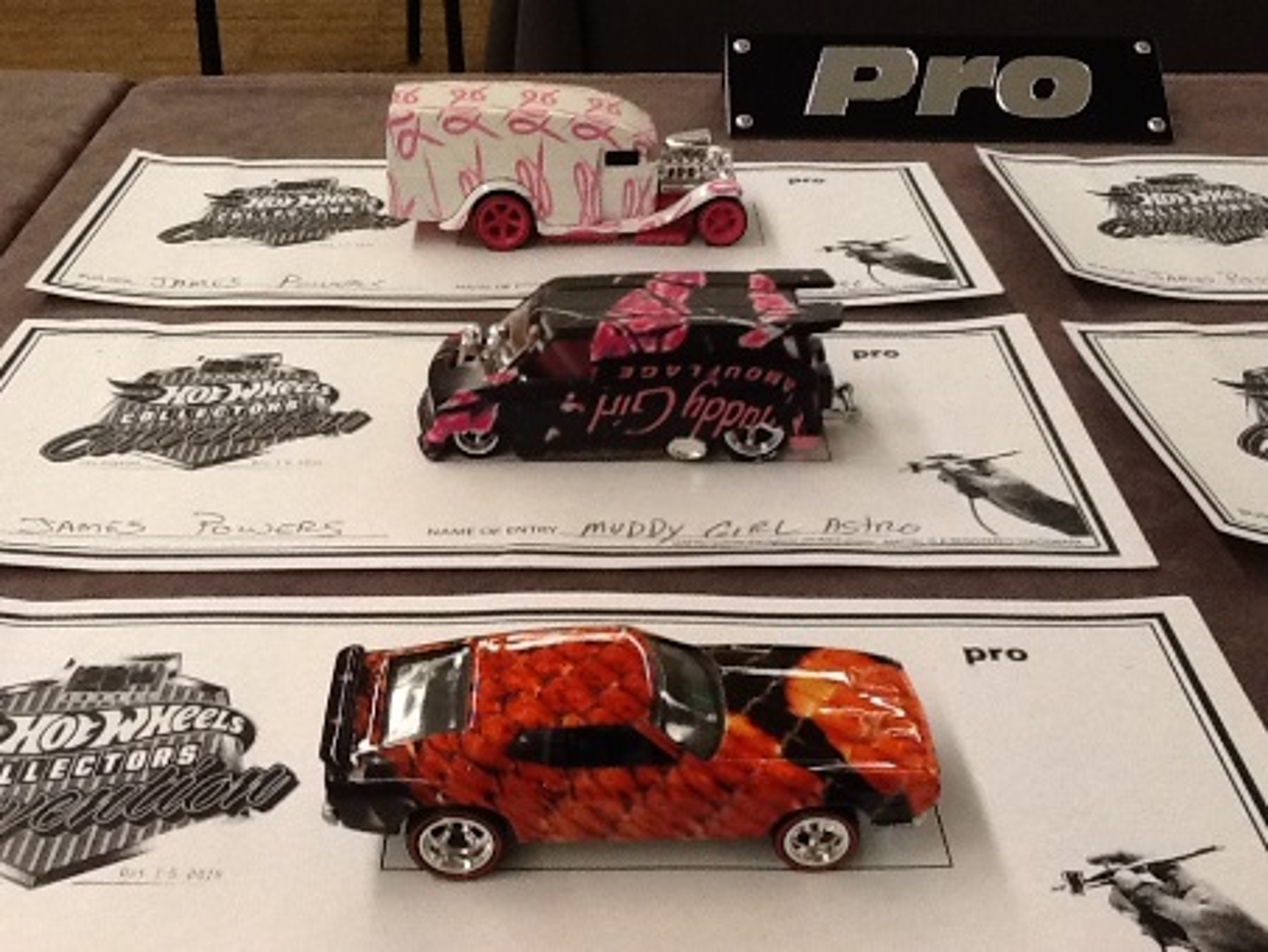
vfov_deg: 32.9
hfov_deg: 42.9
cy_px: 476
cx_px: 634
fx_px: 1612
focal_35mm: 44
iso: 125
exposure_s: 1/30
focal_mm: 2.03
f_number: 2.4
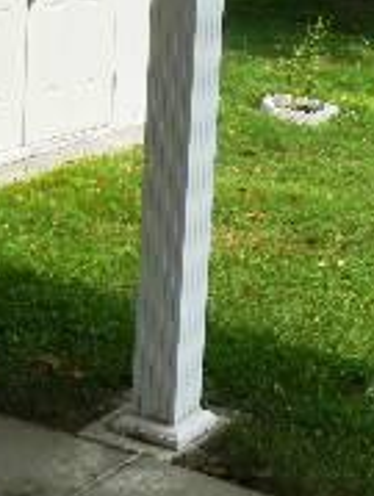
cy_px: 122
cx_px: 274
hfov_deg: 13.8
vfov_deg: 18.2
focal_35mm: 107
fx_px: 1536
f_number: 3.5
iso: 160
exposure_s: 1/873
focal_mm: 5.4
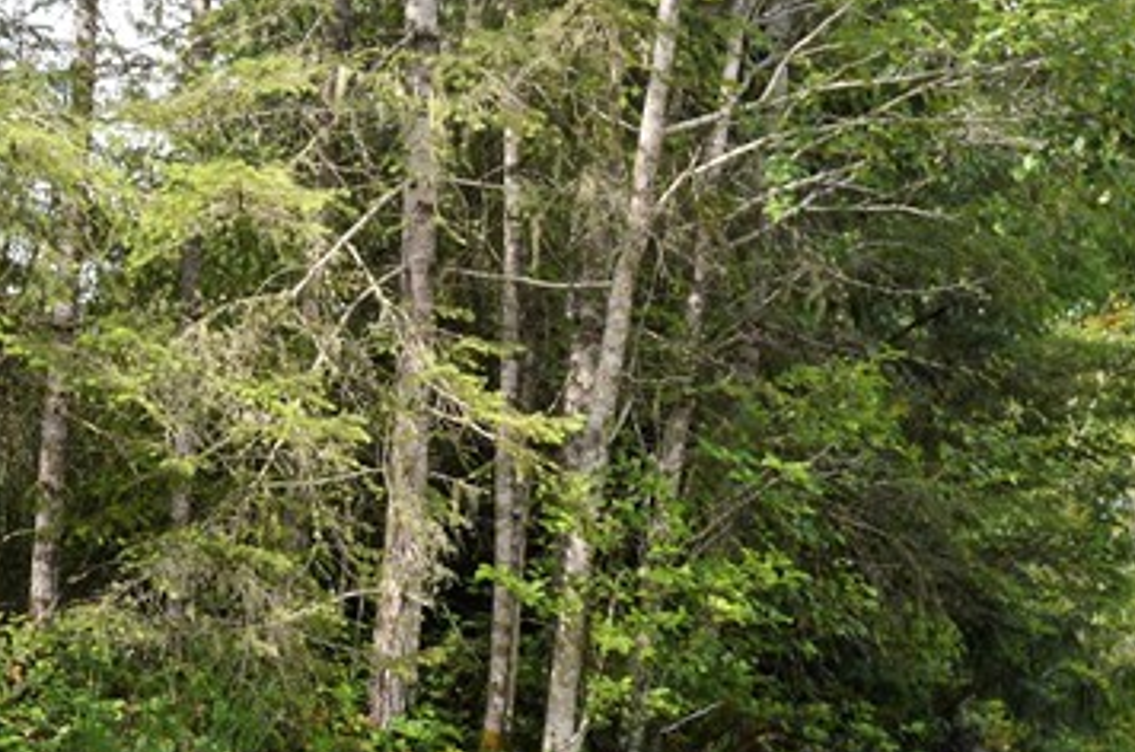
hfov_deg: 18.1
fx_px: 3462
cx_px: -5
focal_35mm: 110
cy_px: 472
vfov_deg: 12.4
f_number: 5.6
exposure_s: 1/125
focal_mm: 24
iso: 140
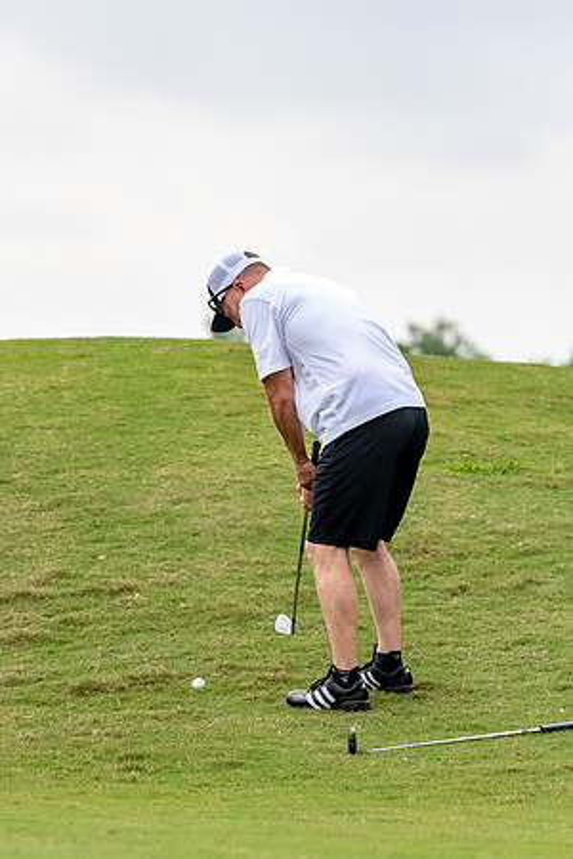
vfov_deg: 6.9
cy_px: 430
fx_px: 7162
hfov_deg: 4.6
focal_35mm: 300
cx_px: 286
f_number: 5.6
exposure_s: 1/2000
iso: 1400
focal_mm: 200
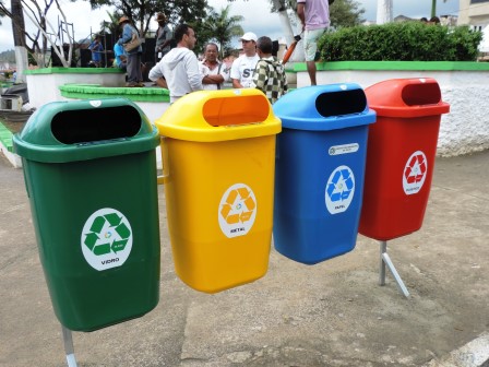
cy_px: 184
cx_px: 244
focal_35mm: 33
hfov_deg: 55.4
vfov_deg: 42.9
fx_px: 466
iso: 80
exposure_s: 1/640
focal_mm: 5.8
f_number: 3.2
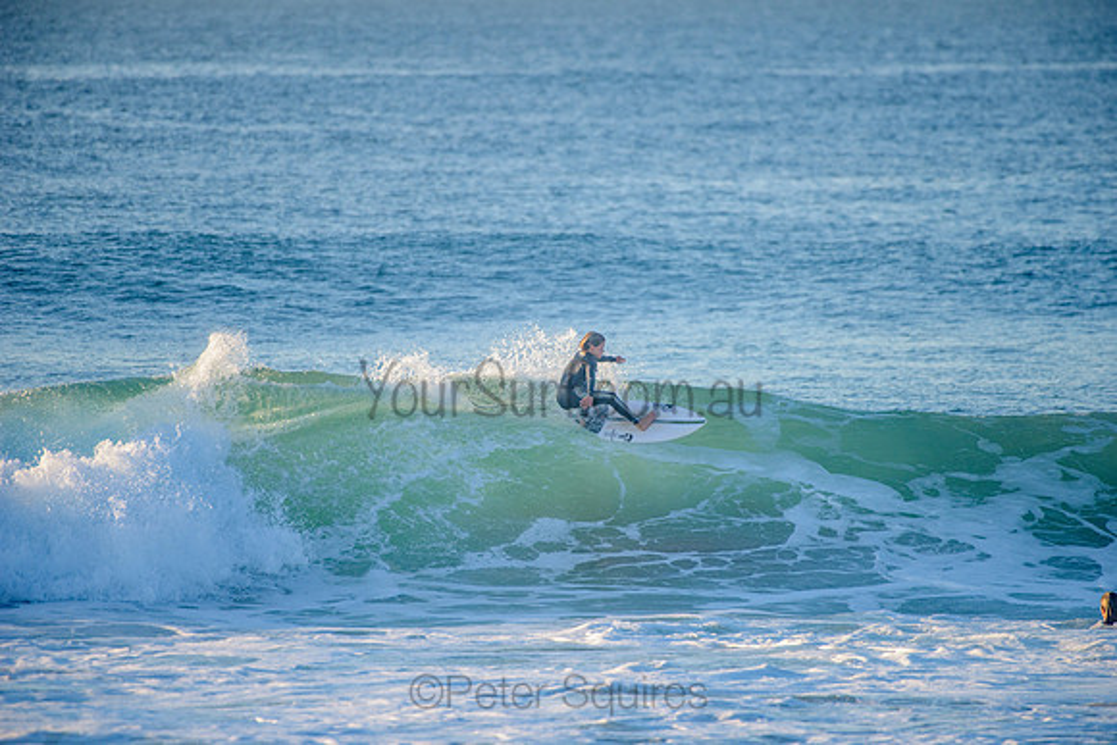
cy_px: 372
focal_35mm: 500
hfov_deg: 4.1
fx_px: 15517
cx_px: 558
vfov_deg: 2.8
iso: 360
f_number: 5.6
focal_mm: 500
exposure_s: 1/1250
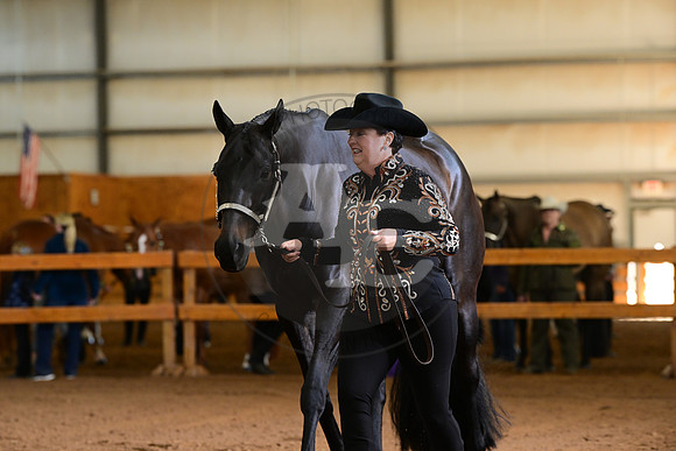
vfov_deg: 6.9
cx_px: 338
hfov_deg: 10.3
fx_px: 3756
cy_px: 226
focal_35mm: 200
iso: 2500
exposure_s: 1/200
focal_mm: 200
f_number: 5.6
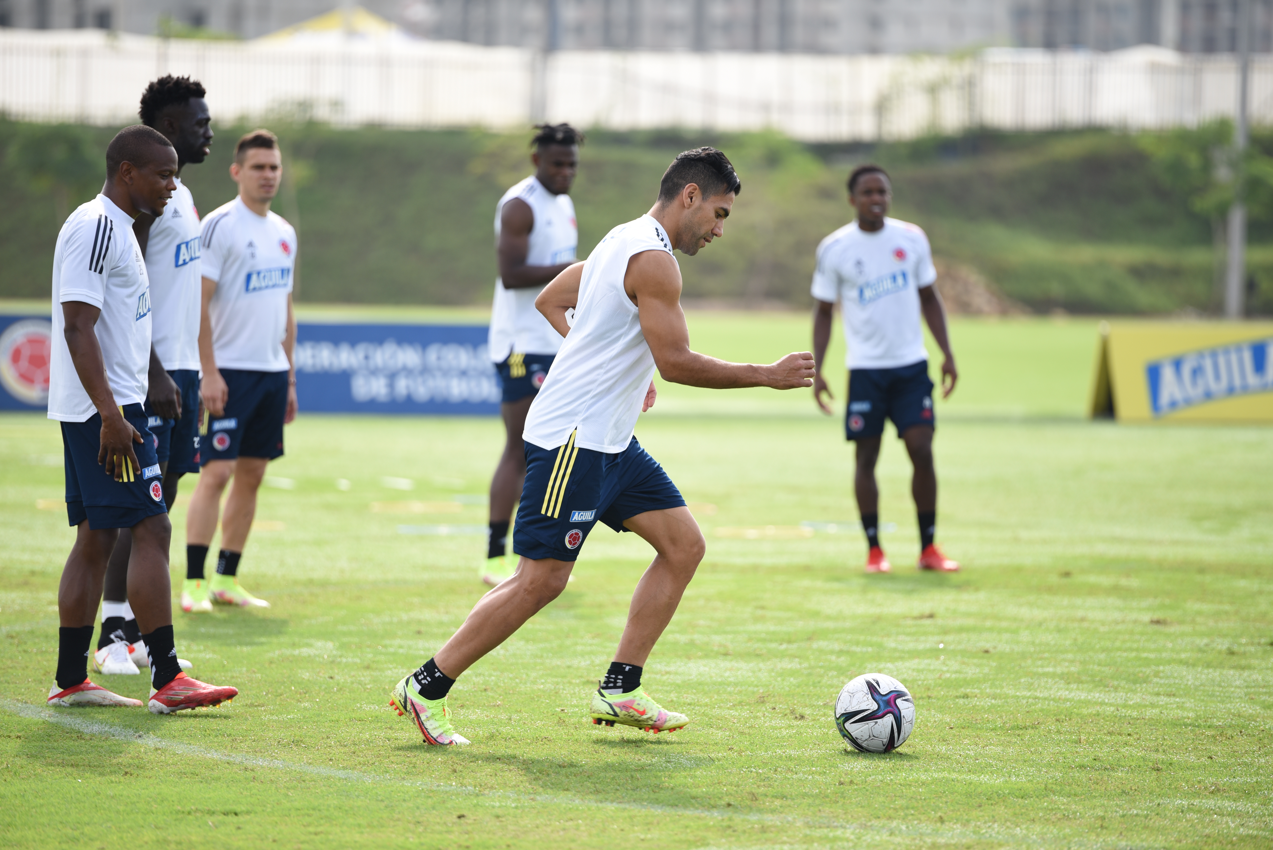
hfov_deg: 10.5
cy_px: 425
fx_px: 6898
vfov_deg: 7.0
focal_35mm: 195
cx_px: 636
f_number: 2.8
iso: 160
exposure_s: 1/1000
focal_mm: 195
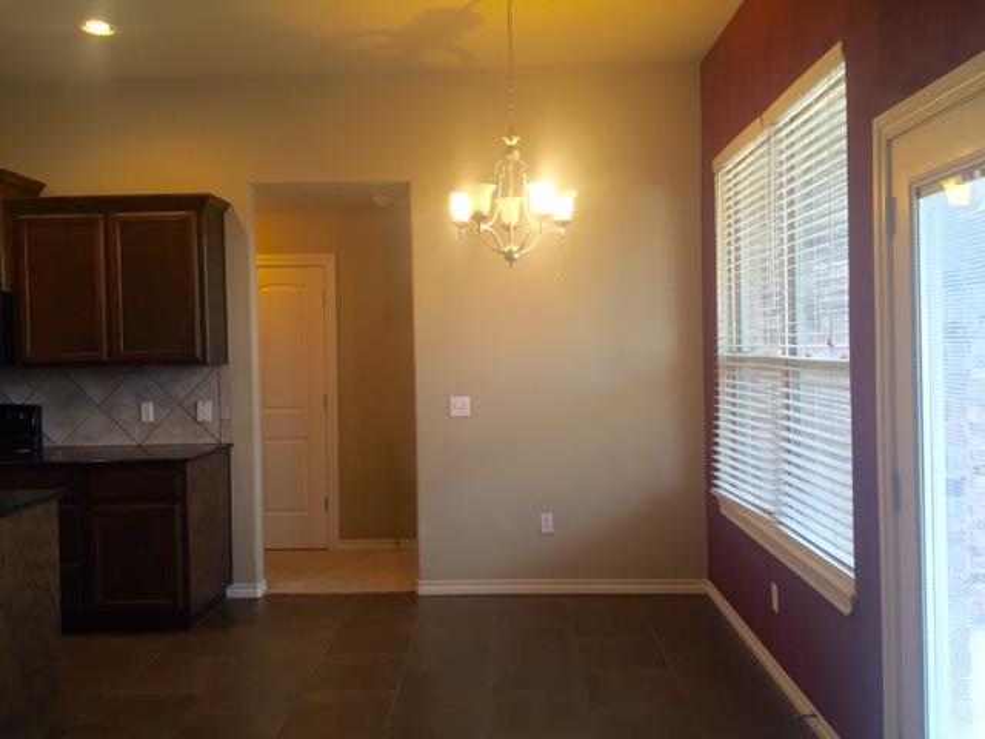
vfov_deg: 48.2
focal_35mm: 29
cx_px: 492
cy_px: 370
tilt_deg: -1.9
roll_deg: +0.9
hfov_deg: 61.7
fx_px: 825
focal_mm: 4.15
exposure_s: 1/30
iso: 50
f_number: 2.2
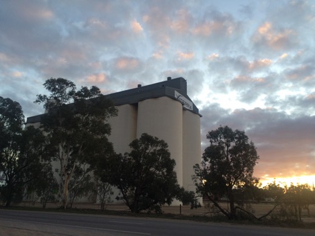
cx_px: 158
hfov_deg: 61.7
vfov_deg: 48.2
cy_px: 118
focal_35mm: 29
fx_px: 264
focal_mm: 4.15
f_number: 2.2
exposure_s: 1/120
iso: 40
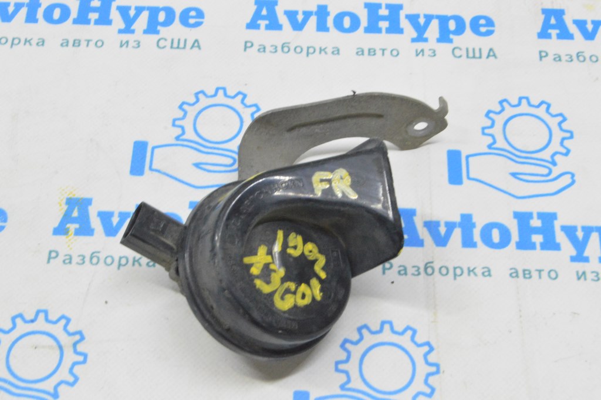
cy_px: 200
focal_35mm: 63
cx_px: 300
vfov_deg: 21.5
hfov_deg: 31.9
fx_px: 1051
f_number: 20
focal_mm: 42
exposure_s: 1/15
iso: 6400
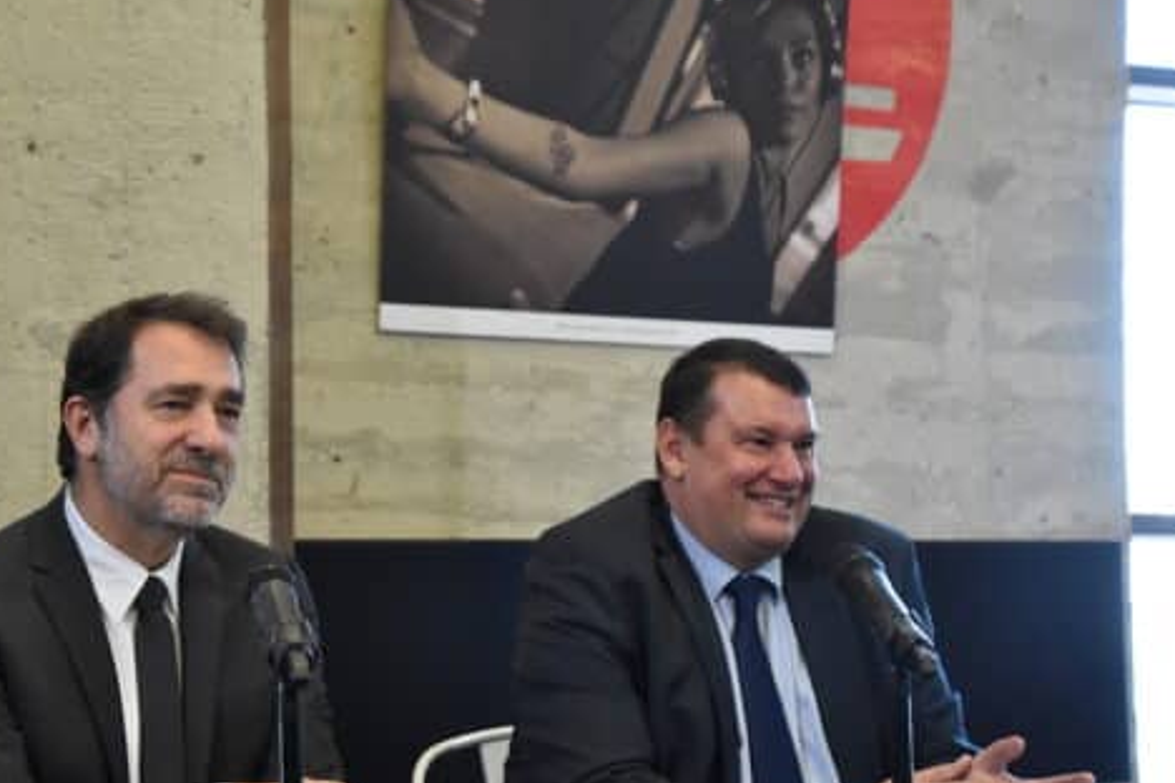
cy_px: 462
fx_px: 2382
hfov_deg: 27.6
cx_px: 439
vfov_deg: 18.7
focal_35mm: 73
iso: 3200
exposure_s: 1/250
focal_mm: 38
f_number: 4.2
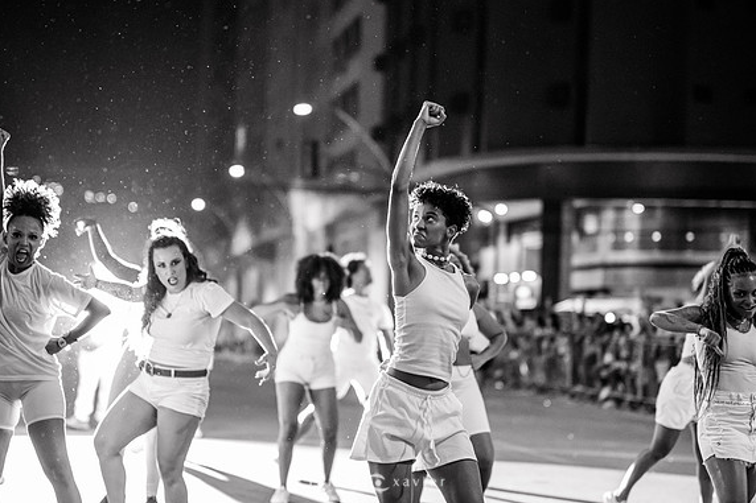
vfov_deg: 17.9
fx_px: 1595
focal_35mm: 76
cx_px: 375
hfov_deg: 26.7
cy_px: 251
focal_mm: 50
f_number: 1.2
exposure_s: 1/250
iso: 2000
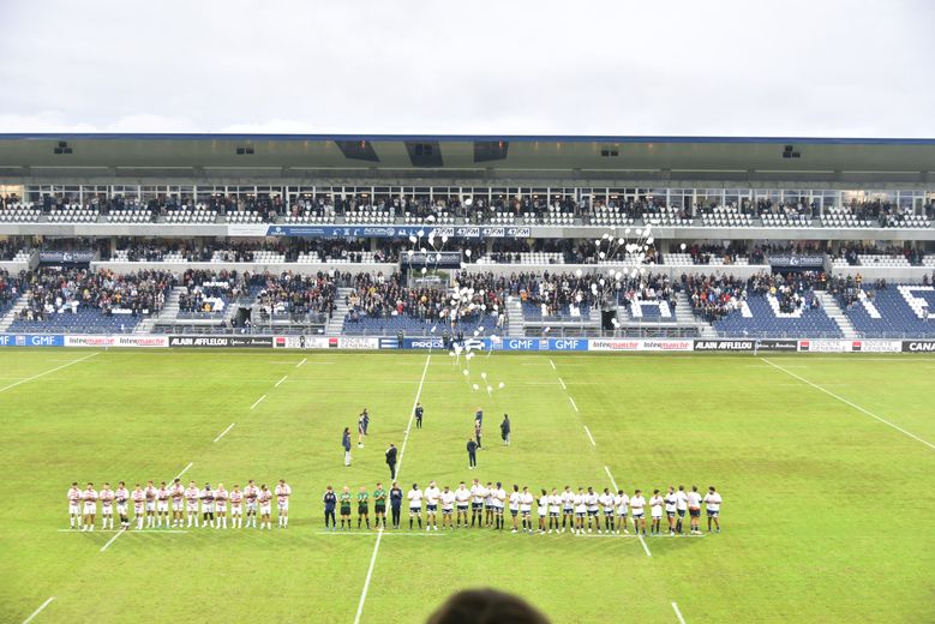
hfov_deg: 44.5
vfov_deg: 30.5
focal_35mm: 44
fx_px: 1143
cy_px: 312
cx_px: 468
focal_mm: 44
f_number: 4
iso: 450
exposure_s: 1/100
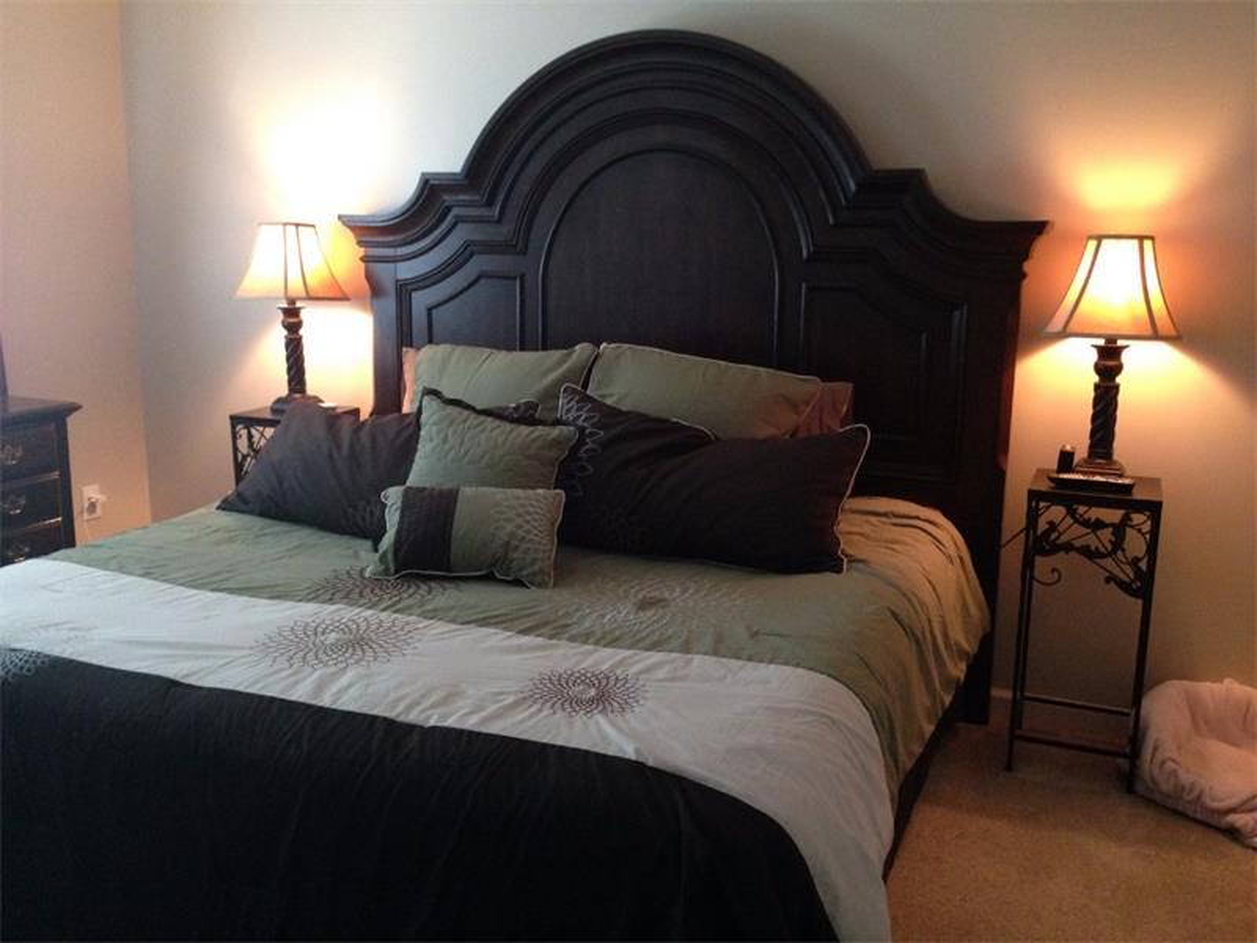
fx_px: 1198
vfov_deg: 42.9
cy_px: 472
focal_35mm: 33
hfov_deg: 55.4
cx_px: 628
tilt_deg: -11.5
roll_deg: -1.0
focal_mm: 4.12
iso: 320
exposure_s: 1/20
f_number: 2.4
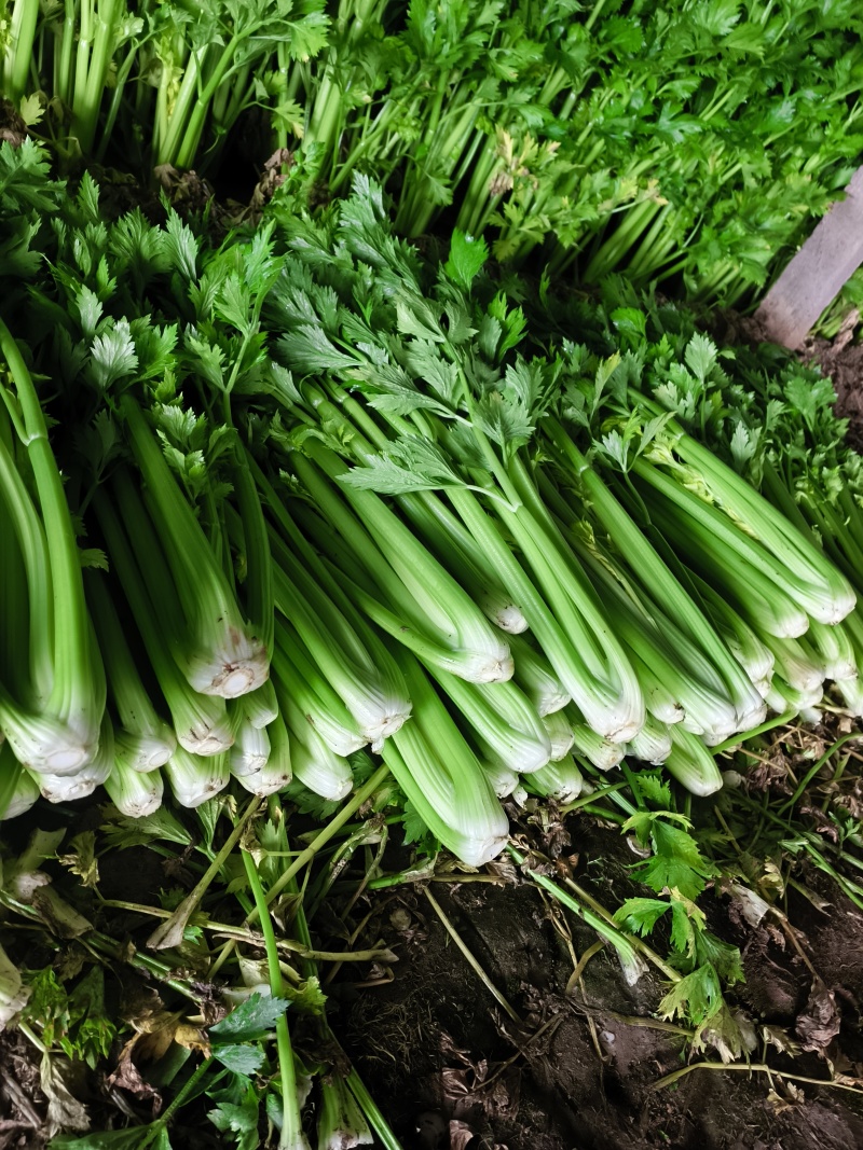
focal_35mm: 23
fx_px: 765
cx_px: 432
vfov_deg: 73.9
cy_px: 575
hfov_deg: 58.9
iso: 1000
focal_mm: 5.84
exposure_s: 1/25
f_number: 1.6
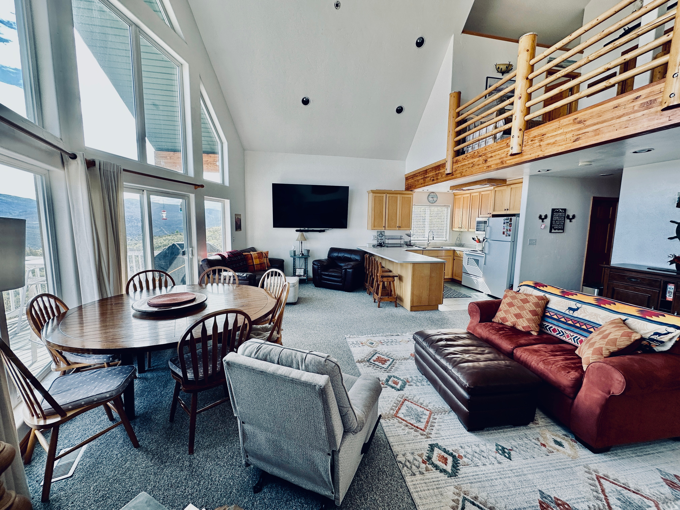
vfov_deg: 85.7
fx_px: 275
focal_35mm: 14
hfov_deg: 102.1
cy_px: 255
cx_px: 340
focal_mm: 2.22
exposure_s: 1/134
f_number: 2.2
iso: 40
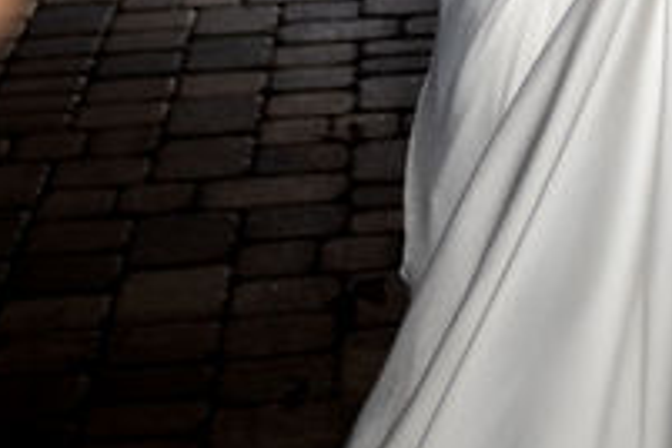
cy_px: -376
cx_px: 1000
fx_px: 2893
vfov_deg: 8.5
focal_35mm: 155
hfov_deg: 12.6
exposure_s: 1/60
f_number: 3.2
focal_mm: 29
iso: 500
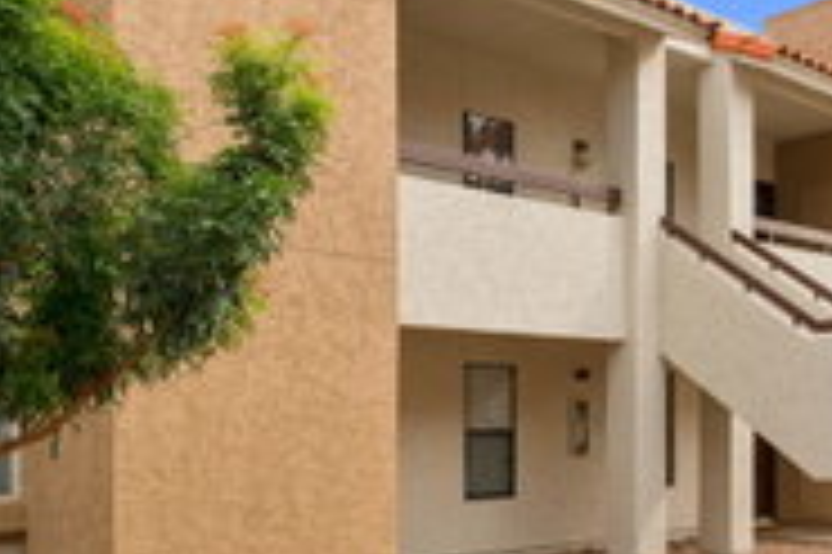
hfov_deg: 49.3
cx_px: 495
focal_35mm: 39
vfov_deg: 34.0
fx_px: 901
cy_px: 216
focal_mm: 10
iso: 100
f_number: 8
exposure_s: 1/200
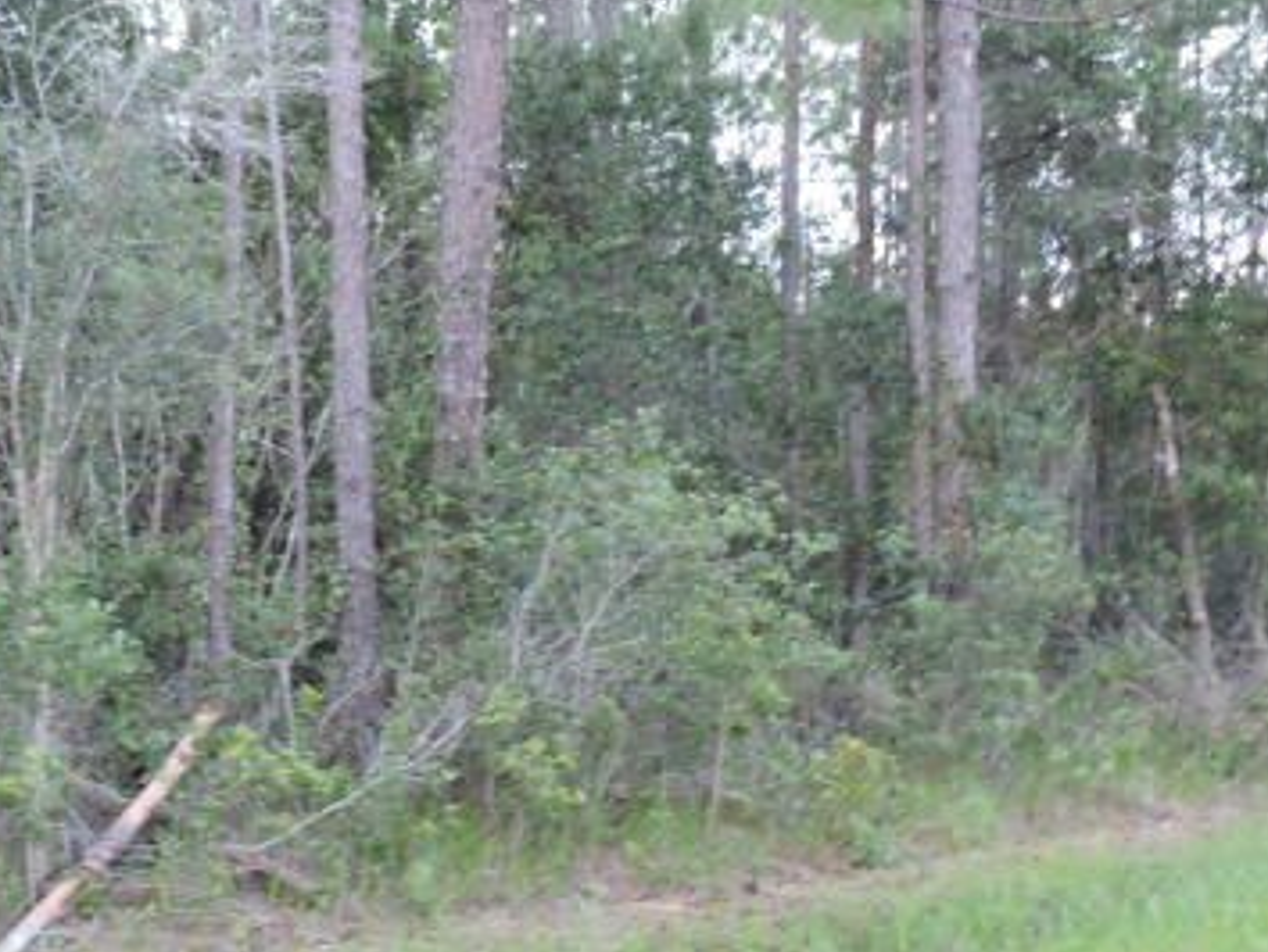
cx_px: 638
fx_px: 2896
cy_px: 655
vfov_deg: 18.6
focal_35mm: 79
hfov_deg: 24.7
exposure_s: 1/20
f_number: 3.3
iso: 400
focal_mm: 6.2
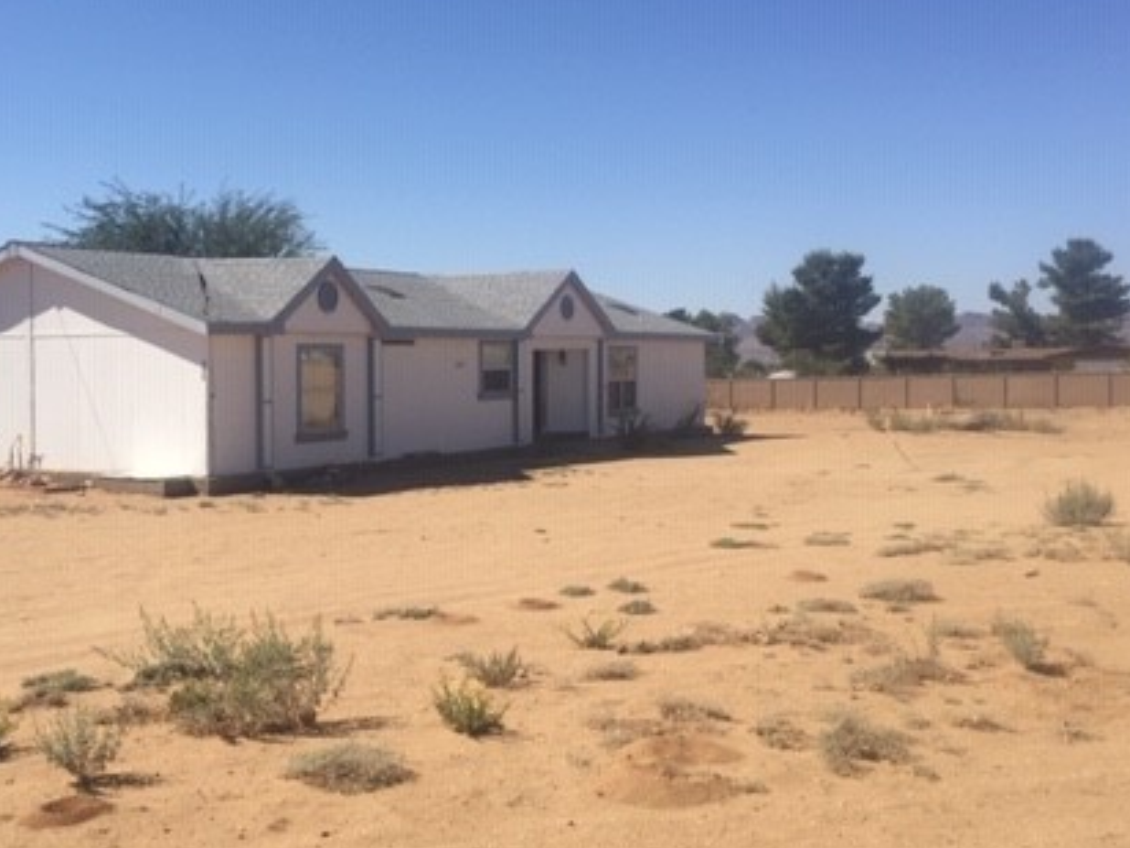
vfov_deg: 32.2
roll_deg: -1.4
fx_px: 1469
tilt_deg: -4.7
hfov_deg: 41.9
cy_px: 425
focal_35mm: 45
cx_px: 458
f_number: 2.2
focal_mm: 4.15
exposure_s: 1/3049
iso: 32
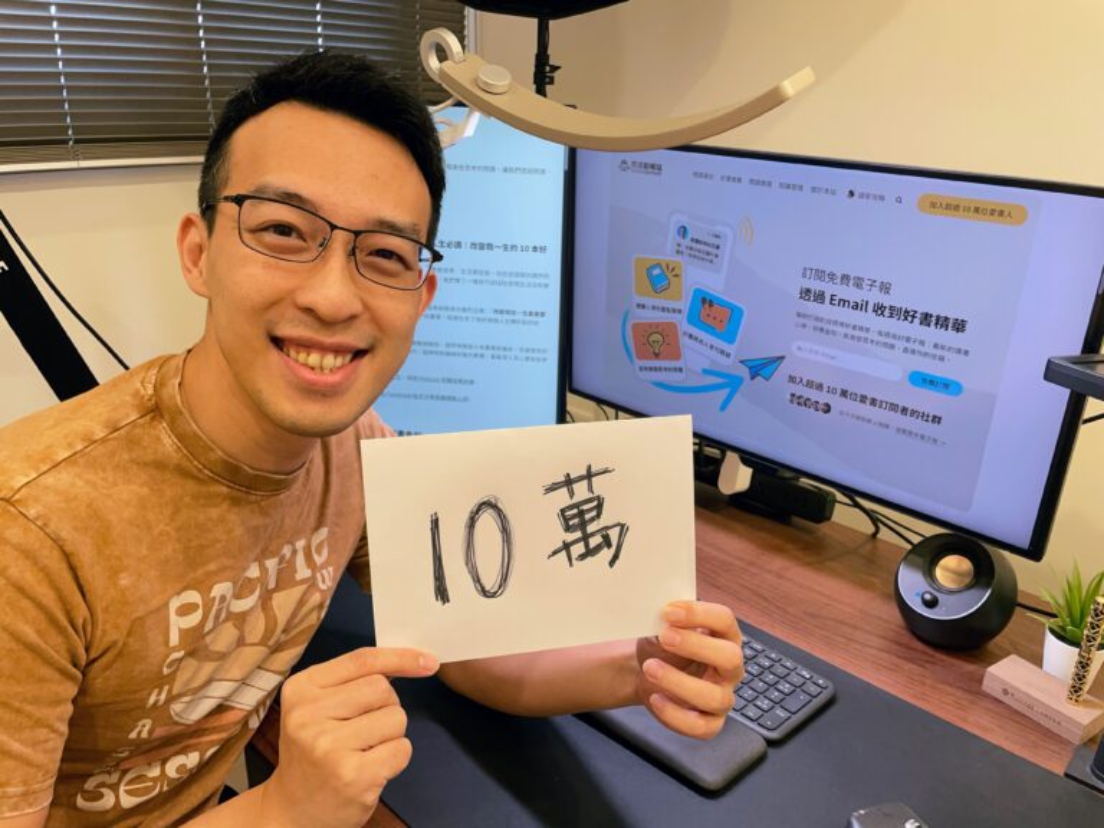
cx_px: 552
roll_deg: -1.7
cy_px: 414
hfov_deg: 67.3
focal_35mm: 26
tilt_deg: -21.3
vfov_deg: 53.1
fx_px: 829
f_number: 1.6
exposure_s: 1/60
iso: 160
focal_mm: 4.2
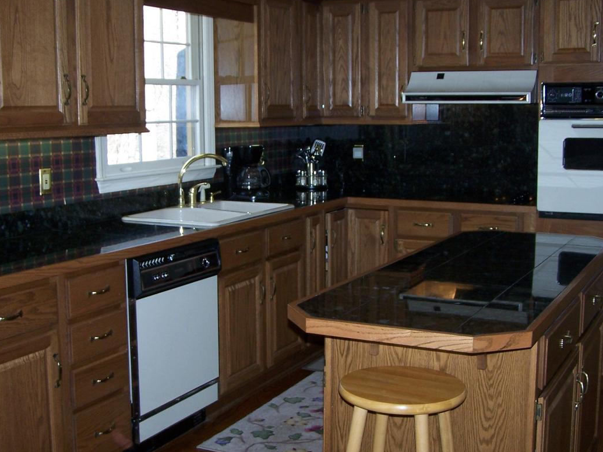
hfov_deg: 40.4
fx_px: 819
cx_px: 296
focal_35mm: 47
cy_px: 211
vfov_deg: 30.9
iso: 80
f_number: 2.8
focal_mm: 6.3
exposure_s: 1/60
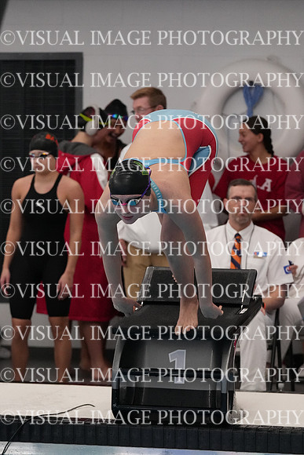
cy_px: 228
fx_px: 2316
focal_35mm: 183
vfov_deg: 11.2
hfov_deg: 7.5
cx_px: 152
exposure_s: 1/1250
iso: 6400
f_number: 4
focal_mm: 122
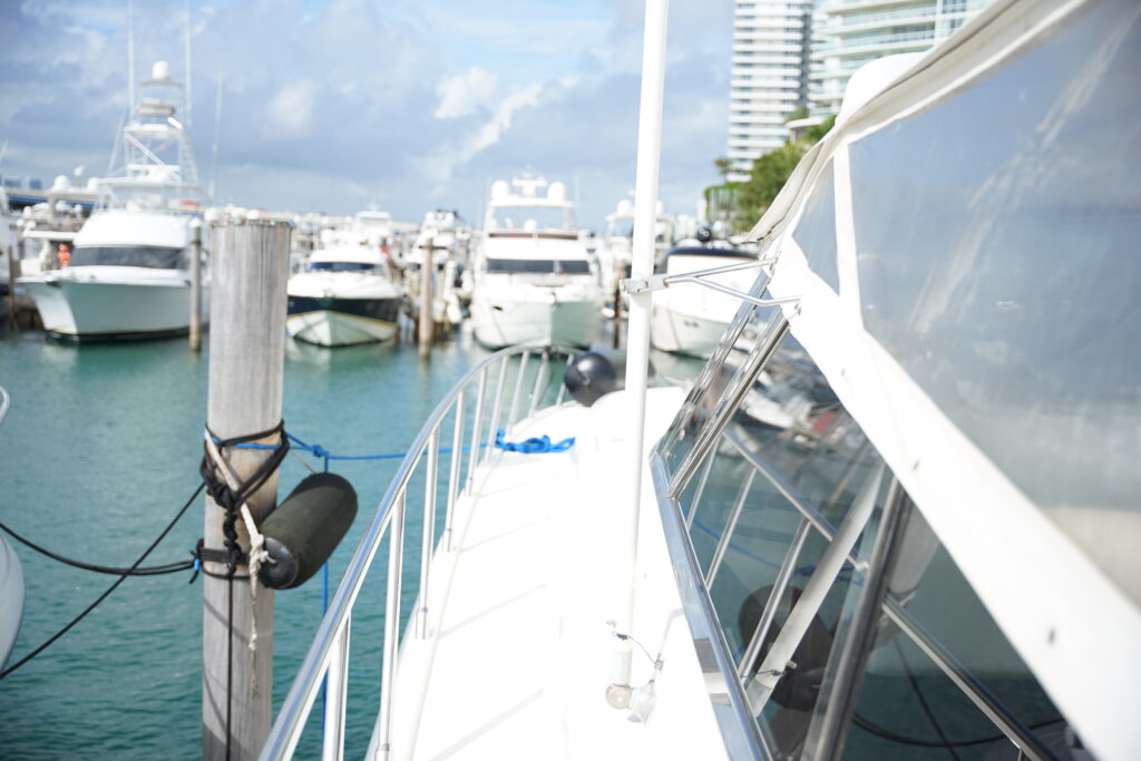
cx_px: 570
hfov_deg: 46.6
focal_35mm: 42
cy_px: 380
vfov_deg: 32.0
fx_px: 1325
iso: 100
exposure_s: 1/1250
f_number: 2.8
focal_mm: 41.8
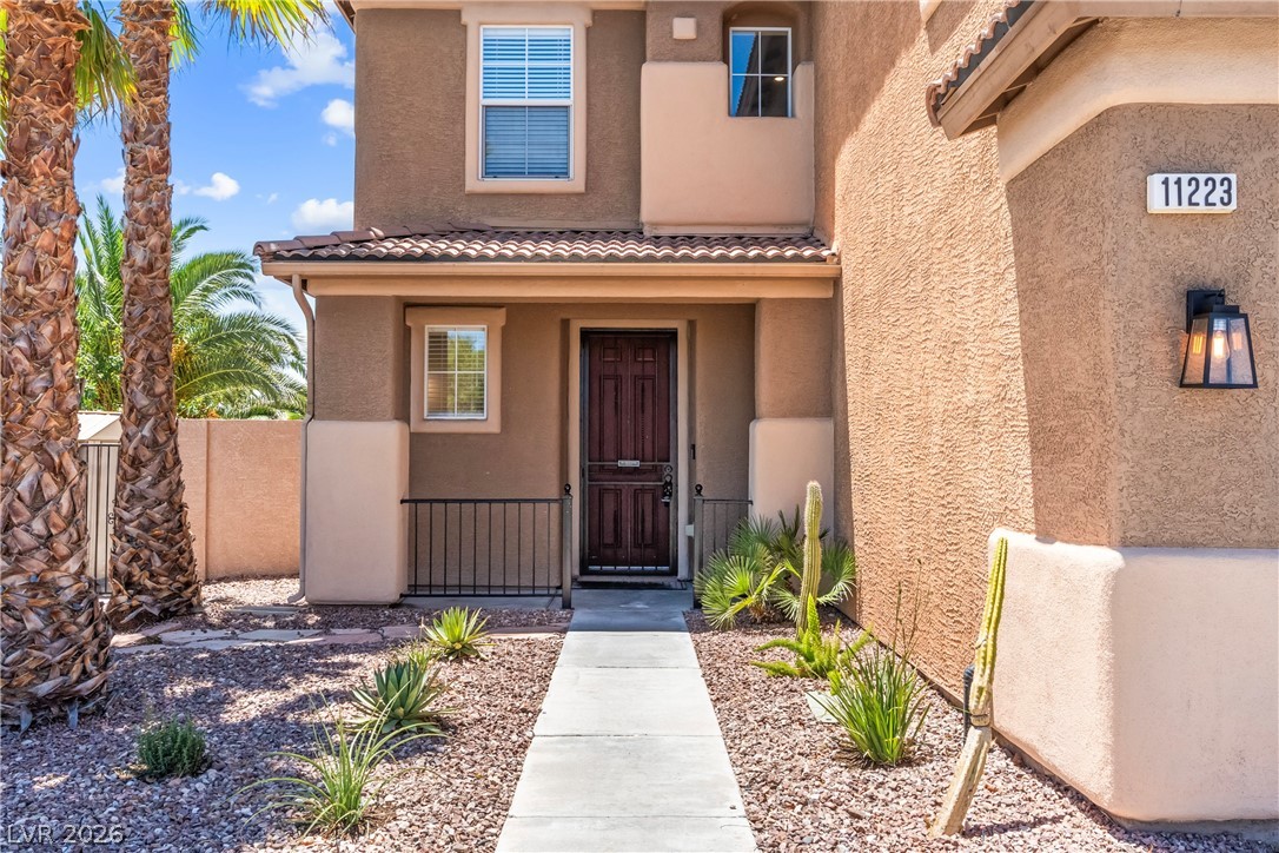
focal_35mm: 30
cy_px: 426
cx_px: 640
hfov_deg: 61.9
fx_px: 1066
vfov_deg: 43.6
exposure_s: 1/8000
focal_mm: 20
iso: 400
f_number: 8
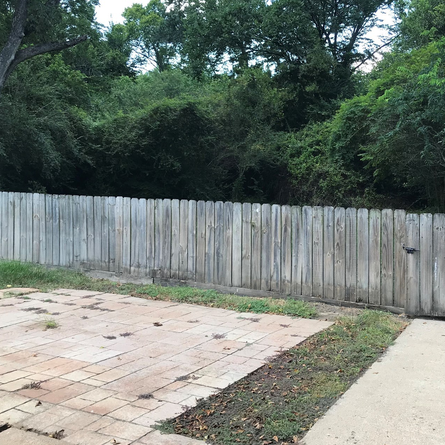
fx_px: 582
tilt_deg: -3.0
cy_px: 193
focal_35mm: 40
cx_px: 268
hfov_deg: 41.7
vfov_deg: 41.8
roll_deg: -0.4
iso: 20
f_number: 1.8
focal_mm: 3.99
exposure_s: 1/259
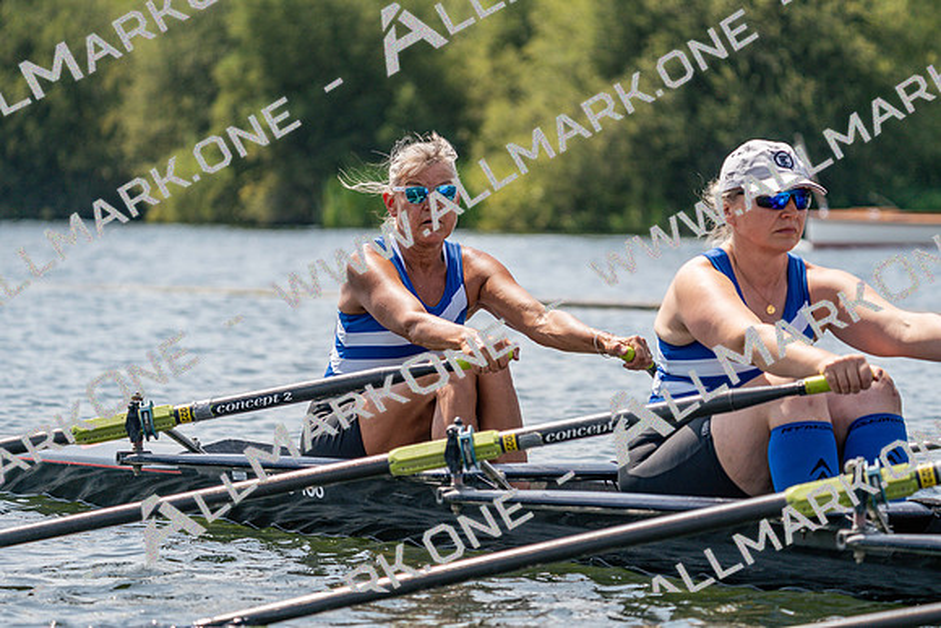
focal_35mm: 200
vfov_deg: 6.9
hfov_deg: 10.3
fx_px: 5229
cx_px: 470
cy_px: 314
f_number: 5.6
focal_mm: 200
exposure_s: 1/1600
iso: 250
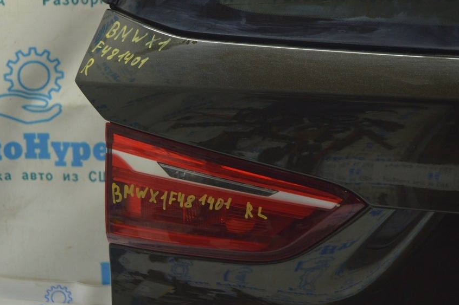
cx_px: 190
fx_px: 879
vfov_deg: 19.7
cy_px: 156
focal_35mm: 69
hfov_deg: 29.2
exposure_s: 1/20
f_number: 5.6
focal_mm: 38
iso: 400
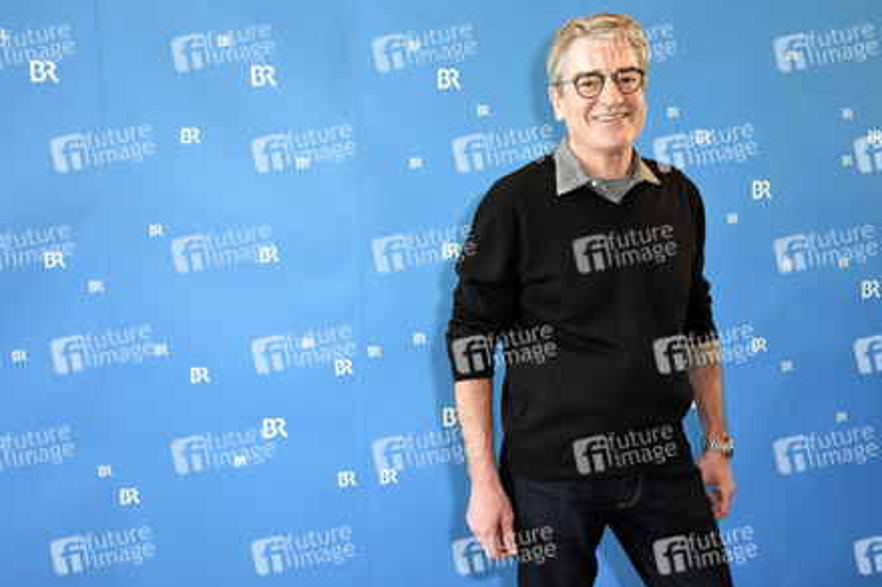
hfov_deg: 51.9
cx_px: 451
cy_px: 300
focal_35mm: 37
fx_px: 906
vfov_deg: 35.9
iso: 1600
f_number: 4.5
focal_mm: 24
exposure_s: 1/160
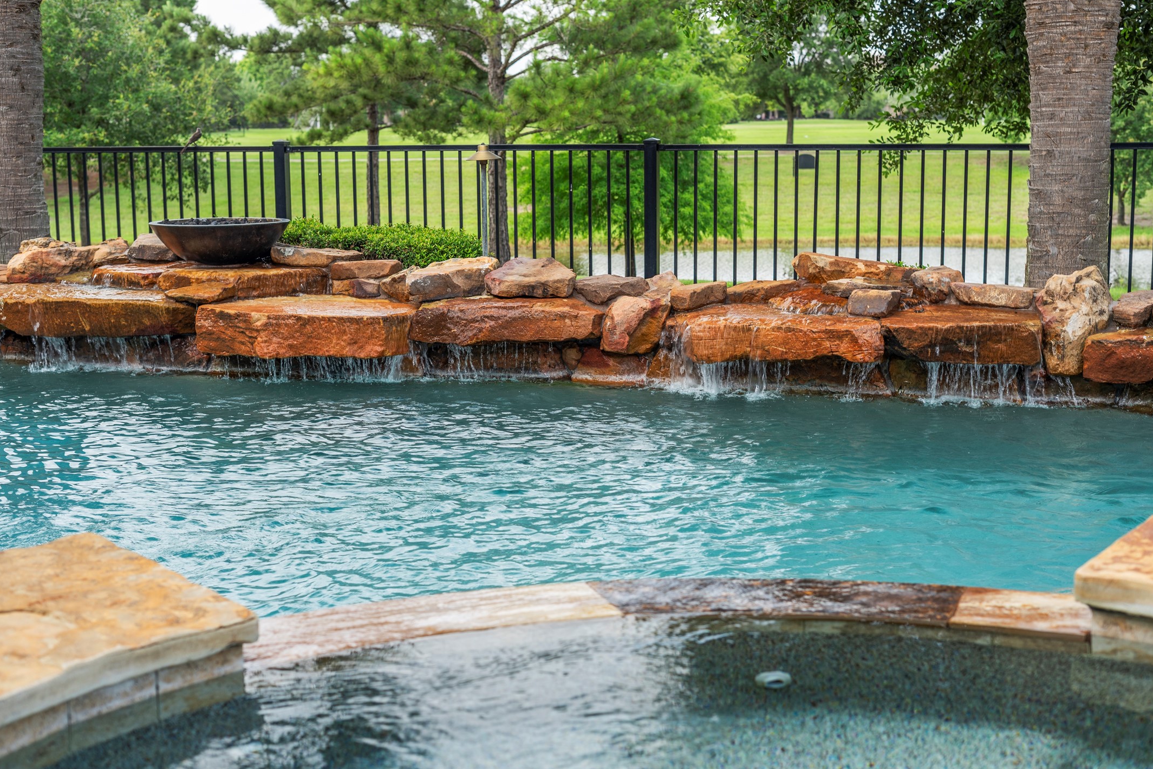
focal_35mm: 51
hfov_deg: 38.9
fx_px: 1634
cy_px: 379
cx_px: 570
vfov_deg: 26.5
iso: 100
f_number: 4.5
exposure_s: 1/60
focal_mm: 50
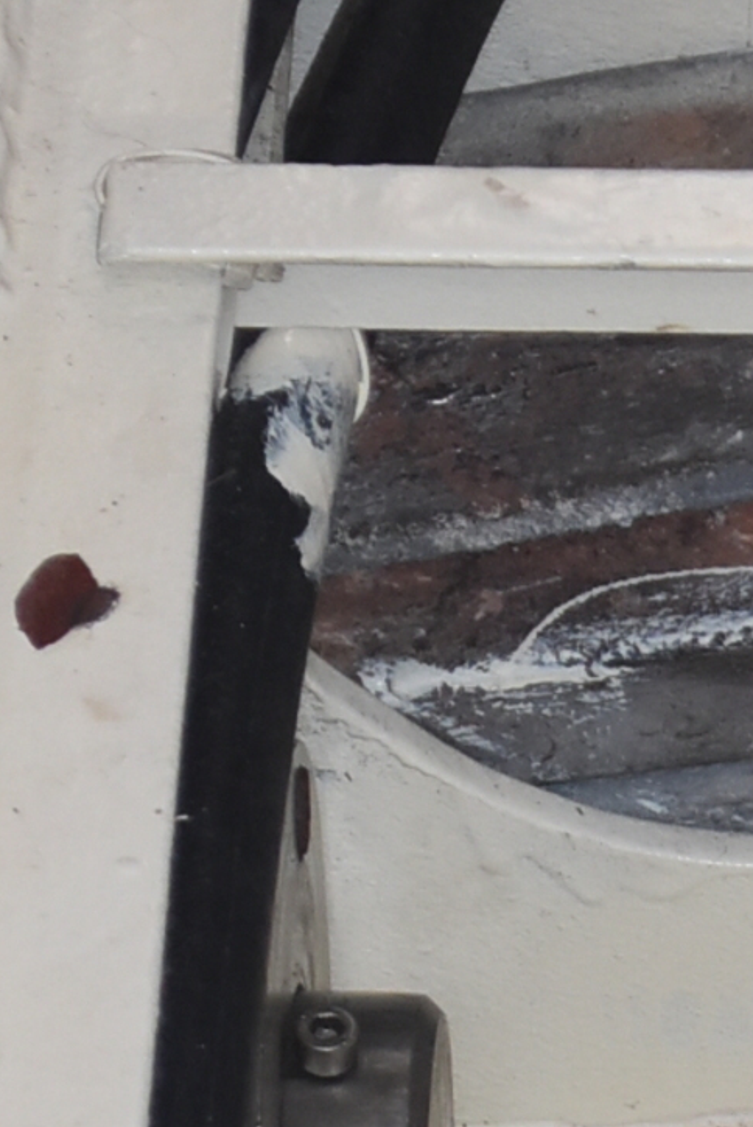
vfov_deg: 6.0
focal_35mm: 341
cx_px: 1526
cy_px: 926
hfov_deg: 4.0
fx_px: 10678
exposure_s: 1/80
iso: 800
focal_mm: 44
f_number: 5.3
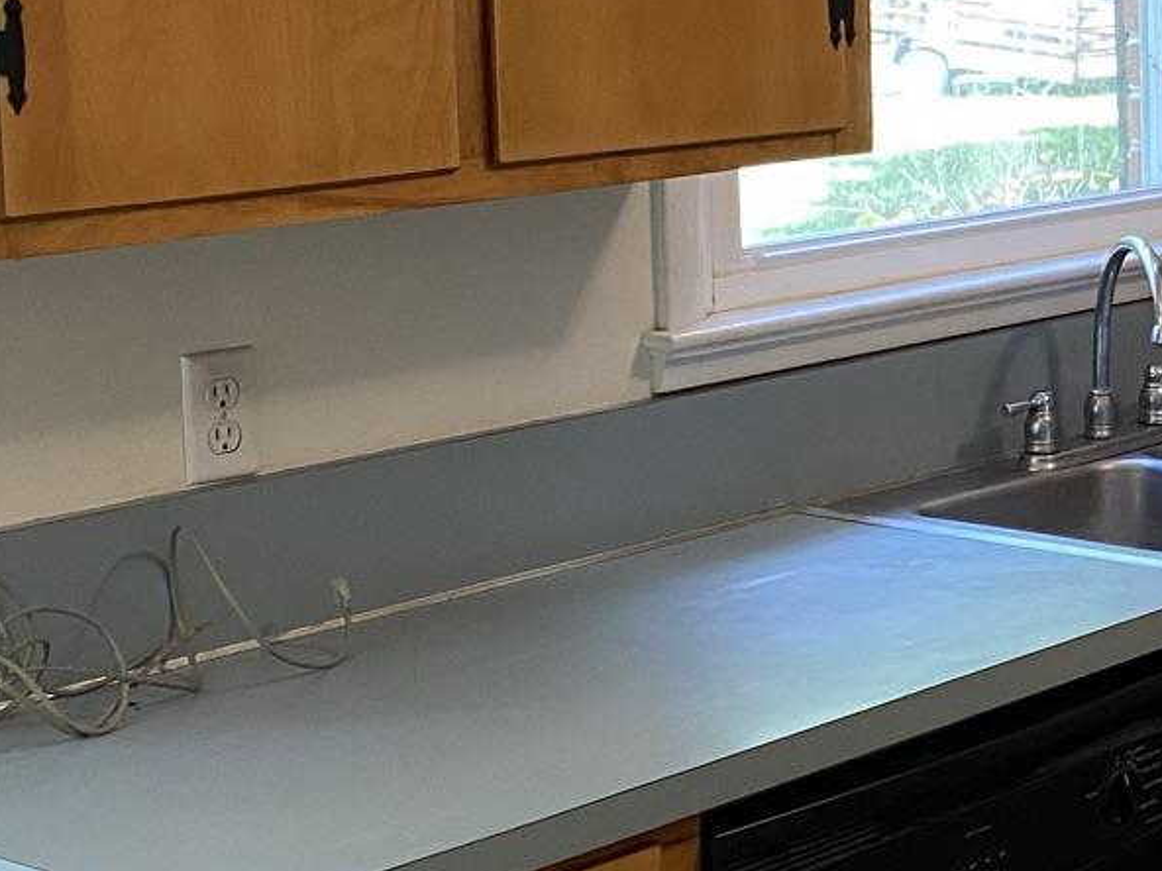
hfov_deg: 20.1
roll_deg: +0.5
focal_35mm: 90
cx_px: 1466
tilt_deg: -5.7
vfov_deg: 16.2
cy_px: 102
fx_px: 3021
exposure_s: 1/60
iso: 160
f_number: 1.8
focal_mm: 4.25
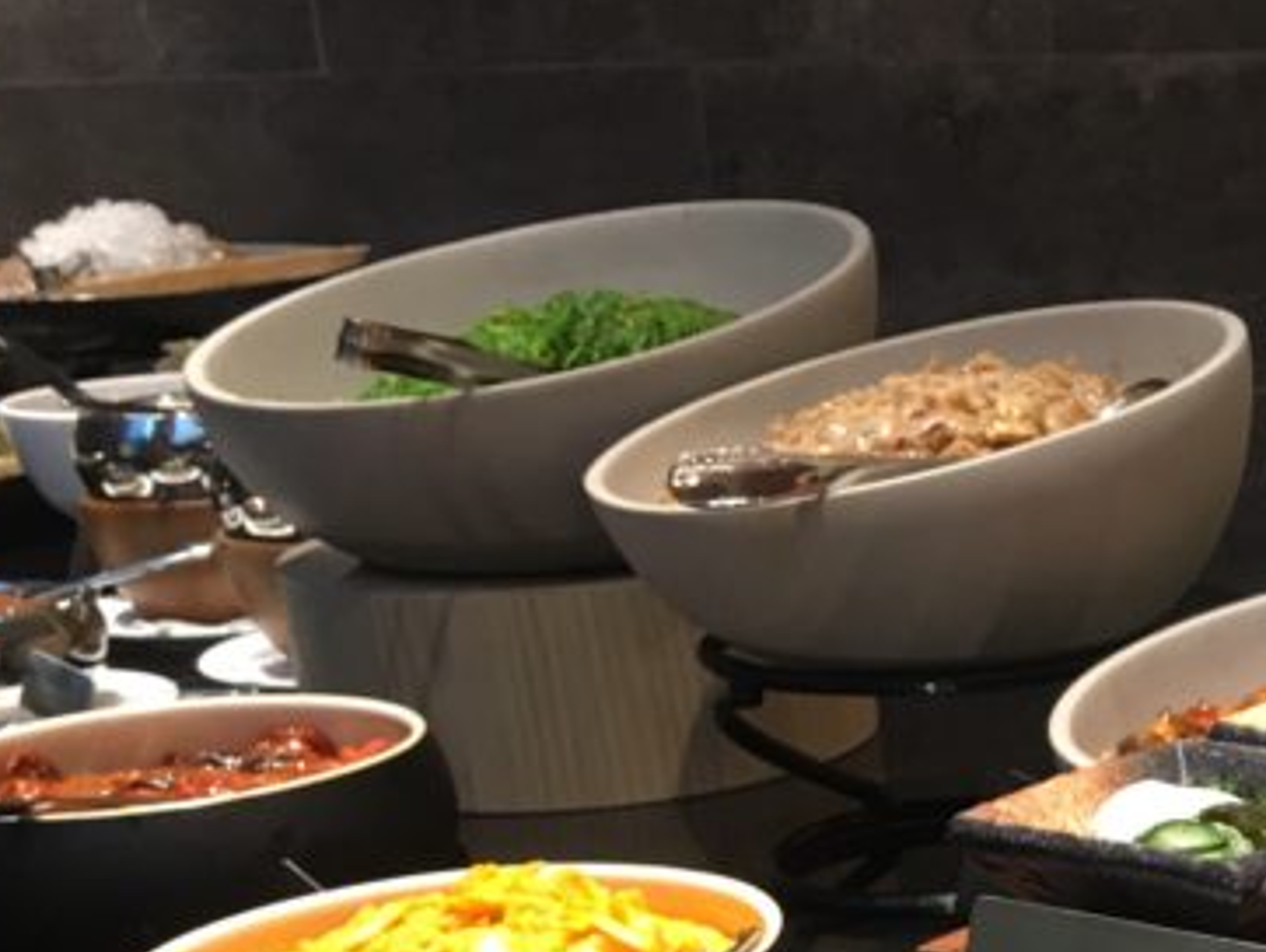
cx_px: 1742
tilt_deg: -18.8
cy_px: 990
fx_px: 3001
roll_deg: +1.4
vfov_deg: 17.5
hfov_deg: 21.1
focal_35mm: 82
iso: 50
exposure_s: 1/17
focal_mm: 4.15
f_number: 2.2
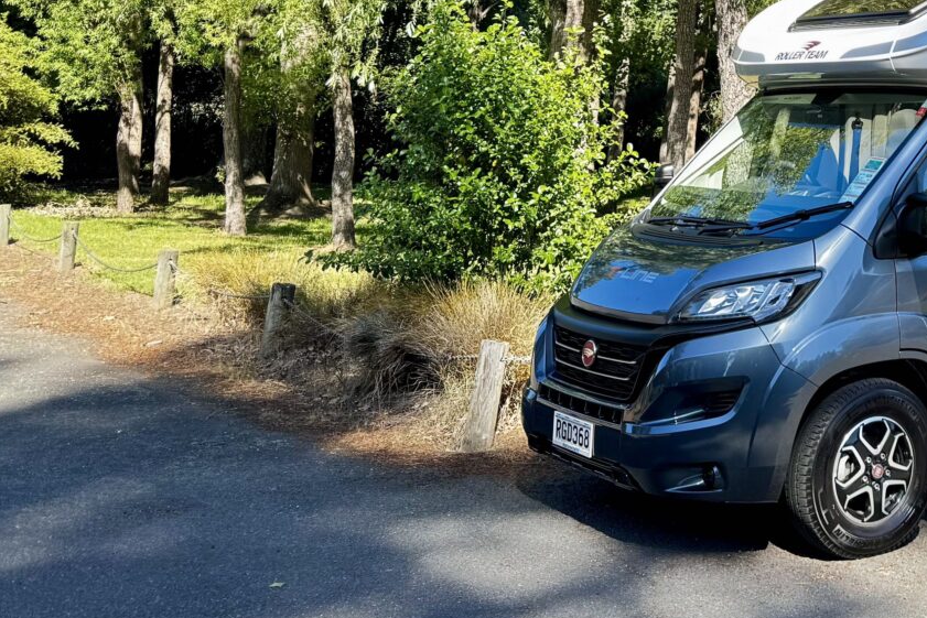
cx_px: 951
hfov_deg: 32.0
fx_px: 1468
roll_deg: -1.9
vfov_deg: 22.1
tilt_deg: +8.8
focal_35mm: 57
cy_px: -107
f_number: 1.78
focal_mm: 6.76
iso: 80
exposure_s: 1/362
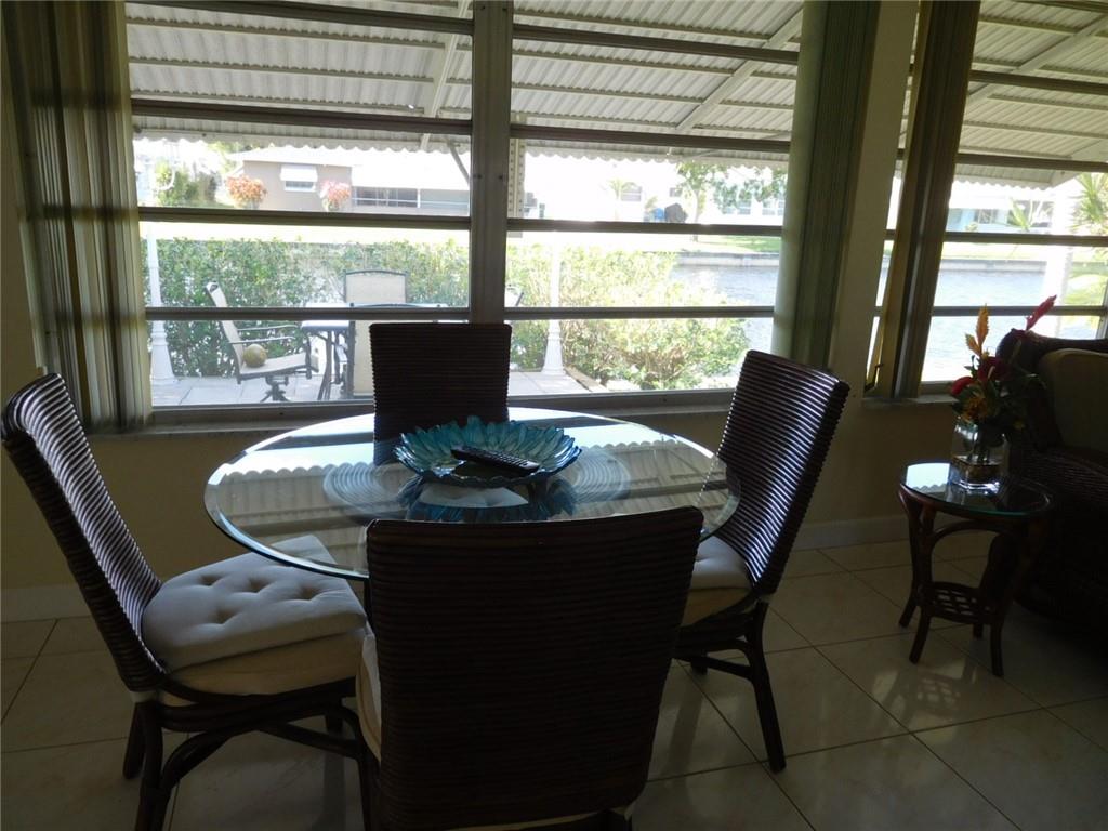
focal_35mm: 25
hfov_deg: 69.4
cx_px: 554
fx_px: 800
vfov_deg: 54.9
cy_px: 416
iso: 125
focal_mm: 4.5
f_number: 3.4
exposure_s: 1/80
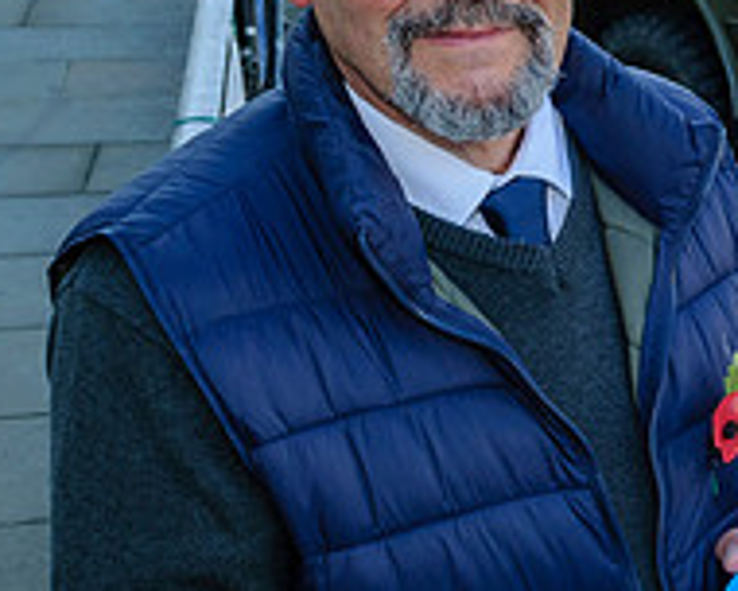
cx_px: 1130
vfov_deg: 18.7
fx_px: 1791
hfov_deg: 19.9
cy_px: 314
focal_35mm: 82
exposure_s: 1/60
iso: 200
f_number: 6.7
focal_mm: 17
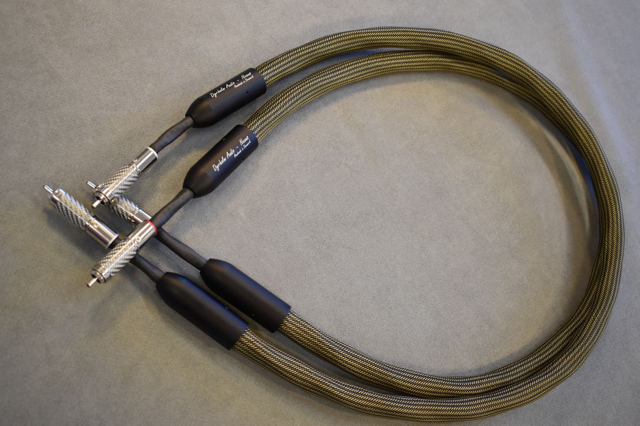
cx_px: 320
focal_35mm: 42
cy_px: 213
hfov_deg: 46.4
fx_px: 747
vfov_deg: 31.9
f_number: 4.2
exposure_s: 1/125
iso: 800
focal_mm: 28
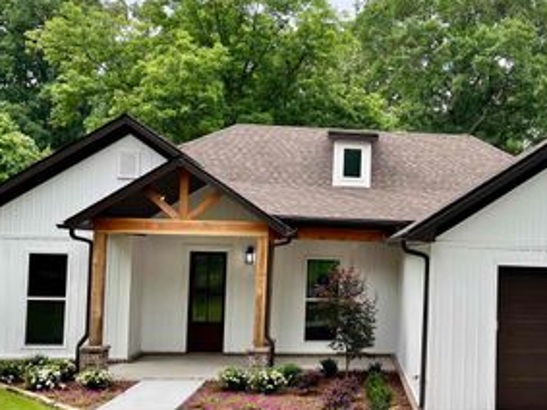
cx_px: 441
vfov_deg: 31.5
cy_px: 225
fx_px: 727
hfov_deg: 39.6
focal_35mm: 46
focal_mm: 5.1
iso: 50
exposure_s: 1/605
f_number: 1.6
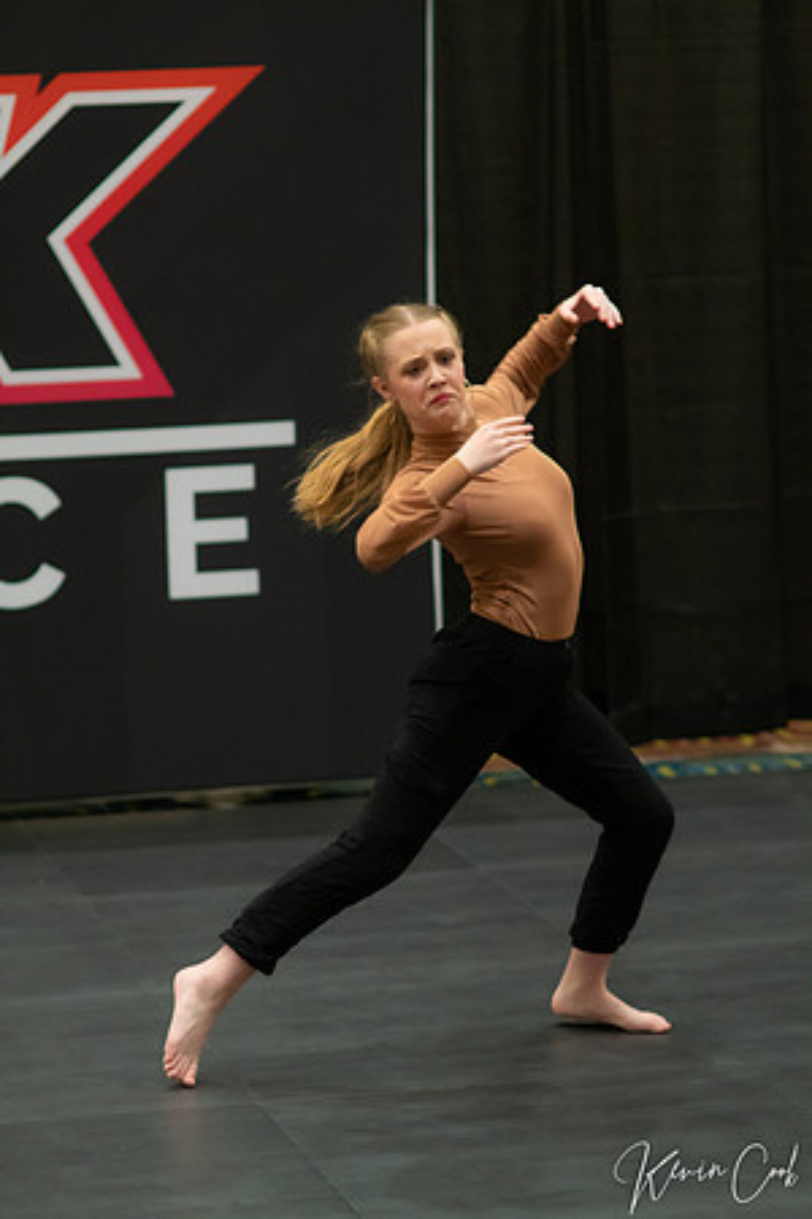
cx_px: 406
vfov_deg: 16.1
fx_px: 4296
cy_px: 610
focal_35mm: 127
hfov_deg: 10.8
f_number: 2
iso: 1600
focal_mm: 85
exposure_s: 1/640
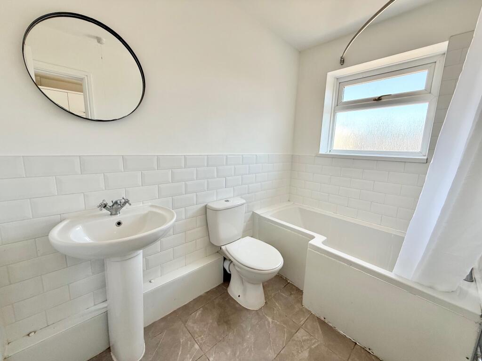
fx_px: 195
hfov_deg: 102.1
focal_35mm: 14
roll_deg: -1.7
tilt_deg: -9.7
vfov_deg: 85.7
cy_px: 180
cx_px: 241
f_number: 2.2
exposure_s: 1/101
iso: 64
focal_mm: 2.22
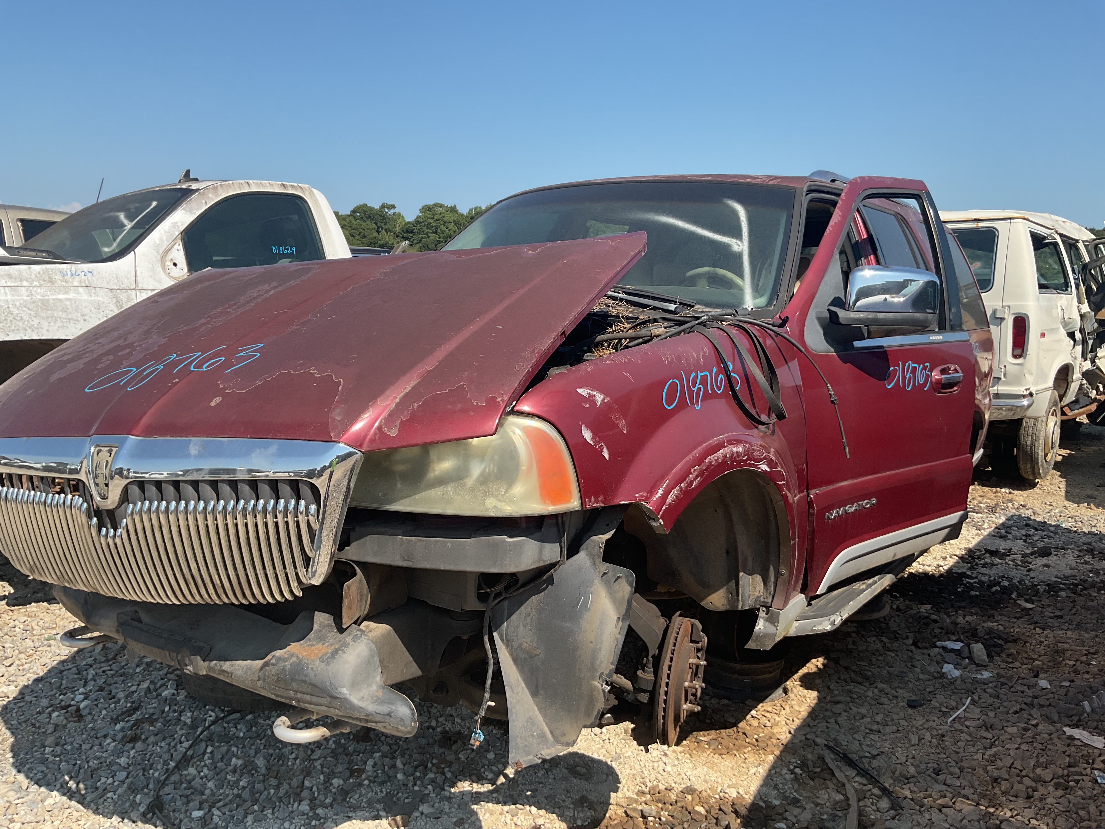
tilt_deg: -9.6
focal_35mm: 29
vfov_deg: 48.2
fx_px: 926
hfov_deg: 61.7
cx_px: 552
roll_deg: -0.7
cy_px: 414
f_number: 1.8
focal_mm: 3
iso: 16
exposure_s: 1/1451
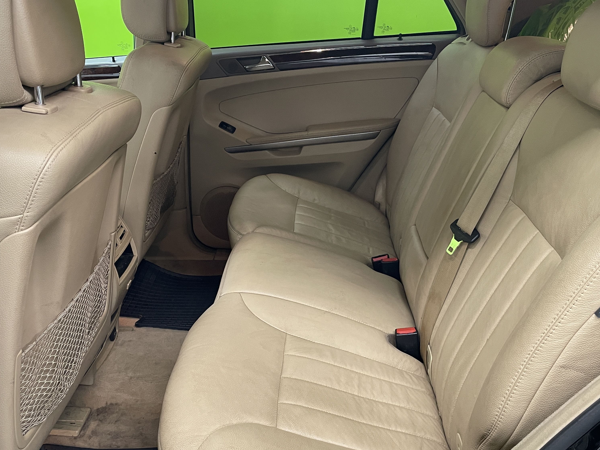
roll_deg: -0.1
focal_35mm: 35
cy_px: 248
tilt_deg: -24.0
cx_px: 312
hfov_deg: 52.6
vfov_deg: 40.6
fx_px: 607
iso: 200
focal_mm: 4.2
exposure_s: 1/50
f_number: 1.6
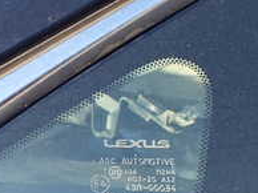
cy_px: 140
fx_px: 692
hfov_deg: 20.9
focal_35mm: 93
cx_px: 64
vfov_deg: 15.8
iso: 100
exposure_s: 1/250
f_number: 3.2
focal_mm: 5.4
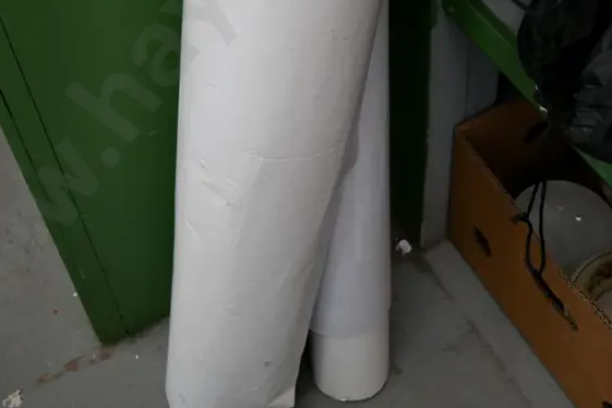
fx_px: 969
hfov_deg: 35.0
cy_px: -77
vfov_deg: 22.0
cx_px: 260
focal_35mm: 57
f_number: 4
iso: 1000
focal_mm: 15
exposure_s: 1/60
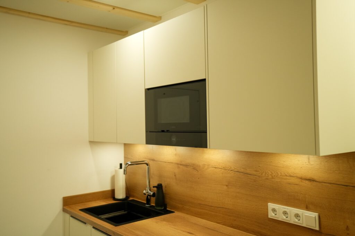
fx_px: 345
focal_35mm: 35
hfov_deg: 54.4
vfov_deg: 37.8
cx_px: 178
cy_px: 118
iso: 1250
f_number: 3.2
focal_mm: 35
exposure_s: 1/125
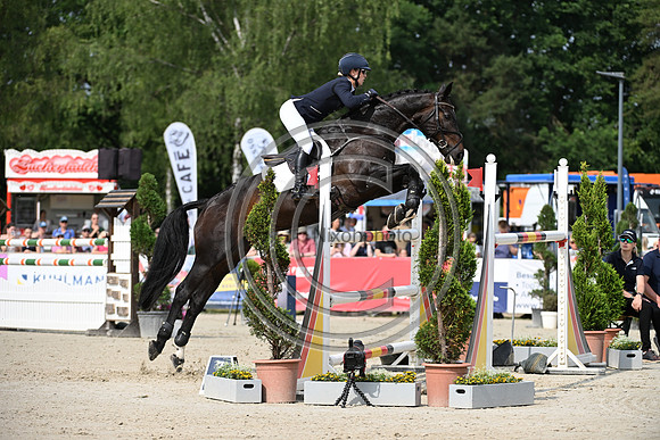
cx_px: 330
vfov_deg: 6.9
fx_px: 3667
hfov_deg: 10.3
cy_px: 220
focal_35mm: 200
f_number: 5.6
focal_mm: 200
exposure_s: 1/1250
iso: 280
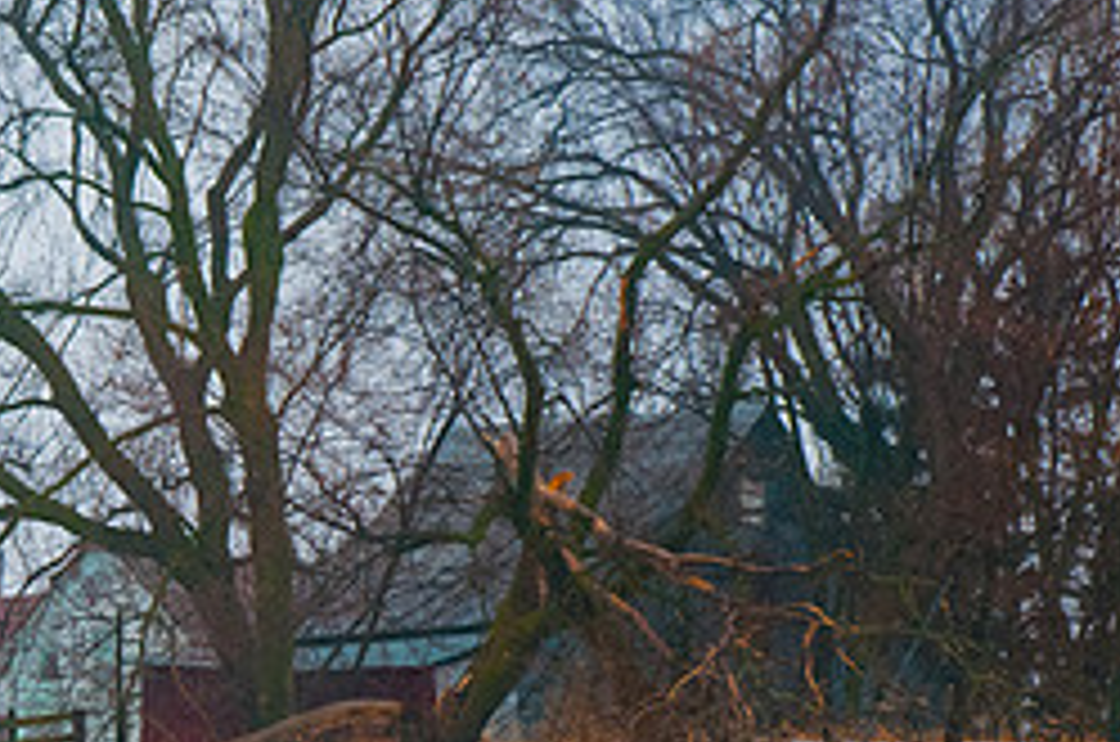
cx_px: -63
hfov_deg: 12.1
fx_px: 5217
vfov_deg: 8.1
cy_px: 542
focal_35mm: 168
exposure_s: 1/60
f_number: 4.5
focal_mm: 48
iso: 200
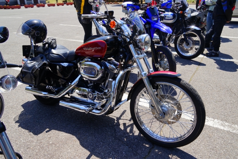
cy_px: 80
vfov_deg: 48.0
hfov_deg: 67.4
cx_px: 119
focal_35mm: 27
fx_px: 179
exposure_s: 1/100
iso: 100
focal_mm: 18
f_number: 9
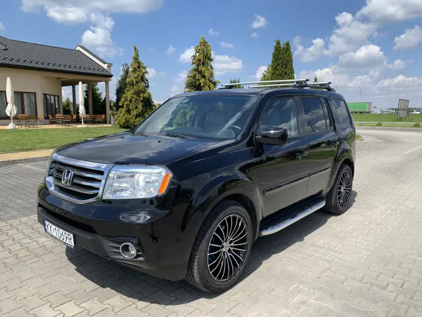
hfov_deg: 67.3
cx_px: 211
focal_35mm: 26
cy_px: 158
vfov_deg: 53.1
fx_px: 317
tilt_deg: -8.6
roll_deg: -0.3
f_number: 1.8
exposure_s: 1/1880
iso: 25
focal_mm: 4.25
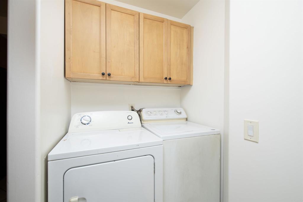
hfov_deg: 100.4
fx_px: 126
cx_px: 152
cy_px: 101
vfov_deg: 77.3
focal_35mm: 15
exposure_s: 1/125
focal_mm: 15
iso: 320
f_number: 7.1
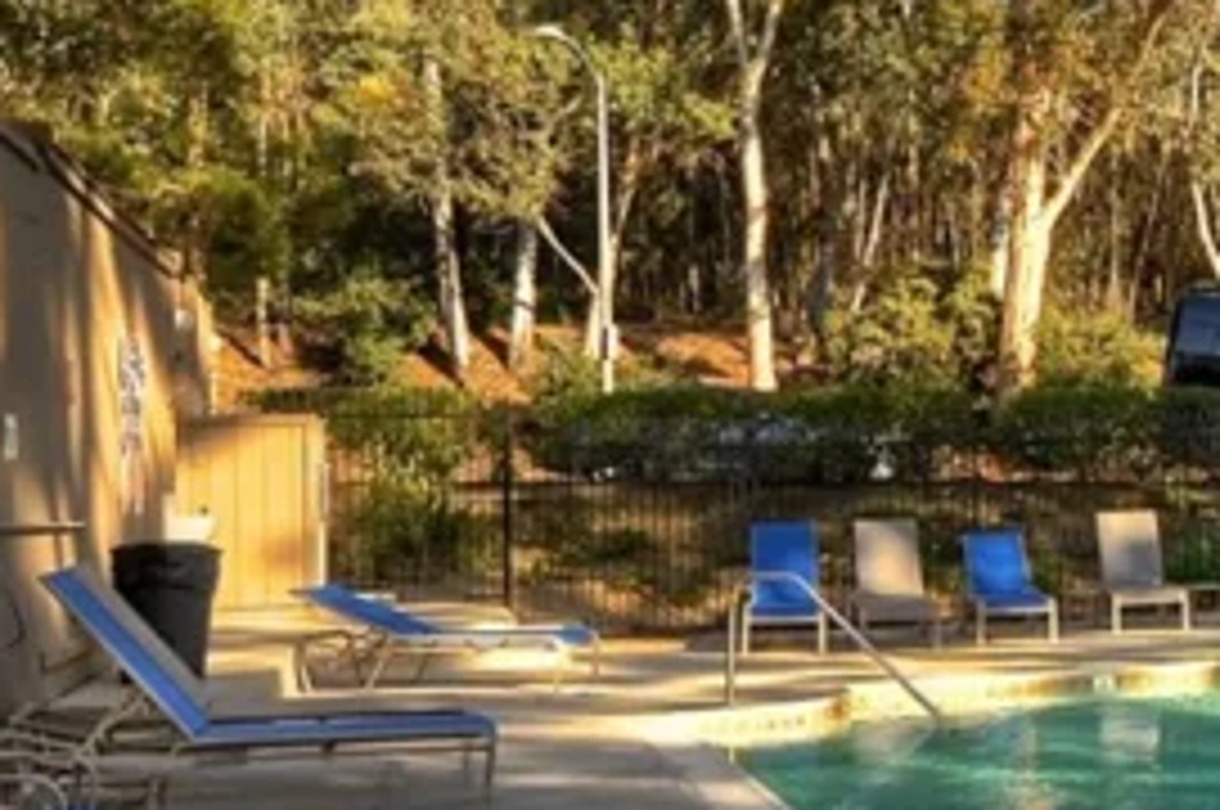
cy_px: 590
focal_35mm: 56
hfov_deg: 30.2
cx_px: 1479
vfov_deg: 23.9
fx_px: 1895
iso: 160
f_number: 7.1
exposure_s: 1/250
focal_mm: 12
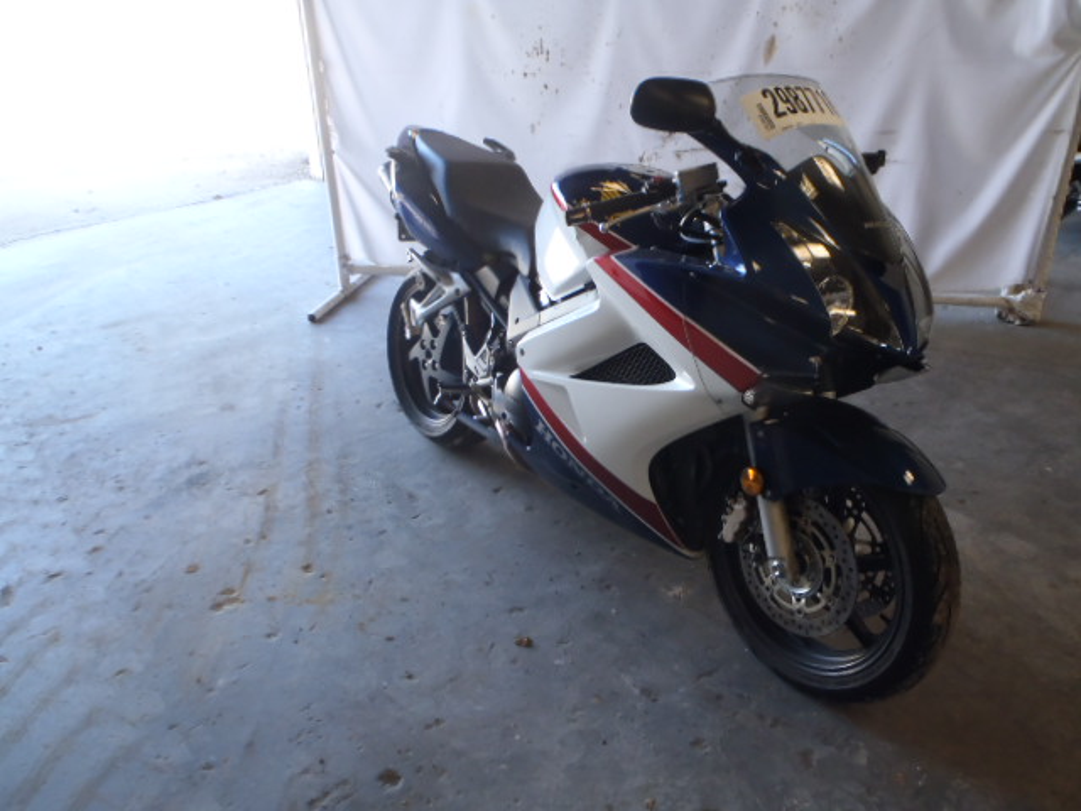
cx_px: 540
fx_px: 874
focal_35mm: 28
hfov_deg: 63.4
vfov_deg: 49.7
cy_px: 406
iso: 125
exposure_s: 1/30
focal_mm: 5
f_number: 3.5
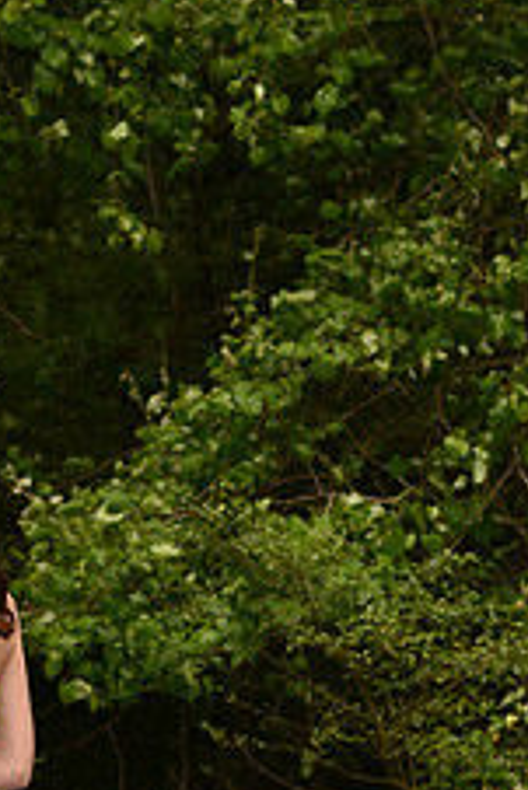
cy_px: 598
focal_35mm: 218
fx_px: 4788
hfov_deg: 6.3
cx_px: -128
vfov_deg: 9.4
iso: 200
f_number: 6.3
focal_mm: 85
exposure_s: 1/320
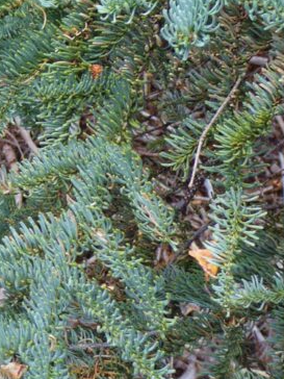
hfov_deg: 13.6
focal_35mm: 104
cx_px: -107
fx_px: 1138
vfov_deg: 18.8
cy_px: 90
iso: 100
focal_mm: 6.7
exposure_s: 1/60
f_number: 3.7
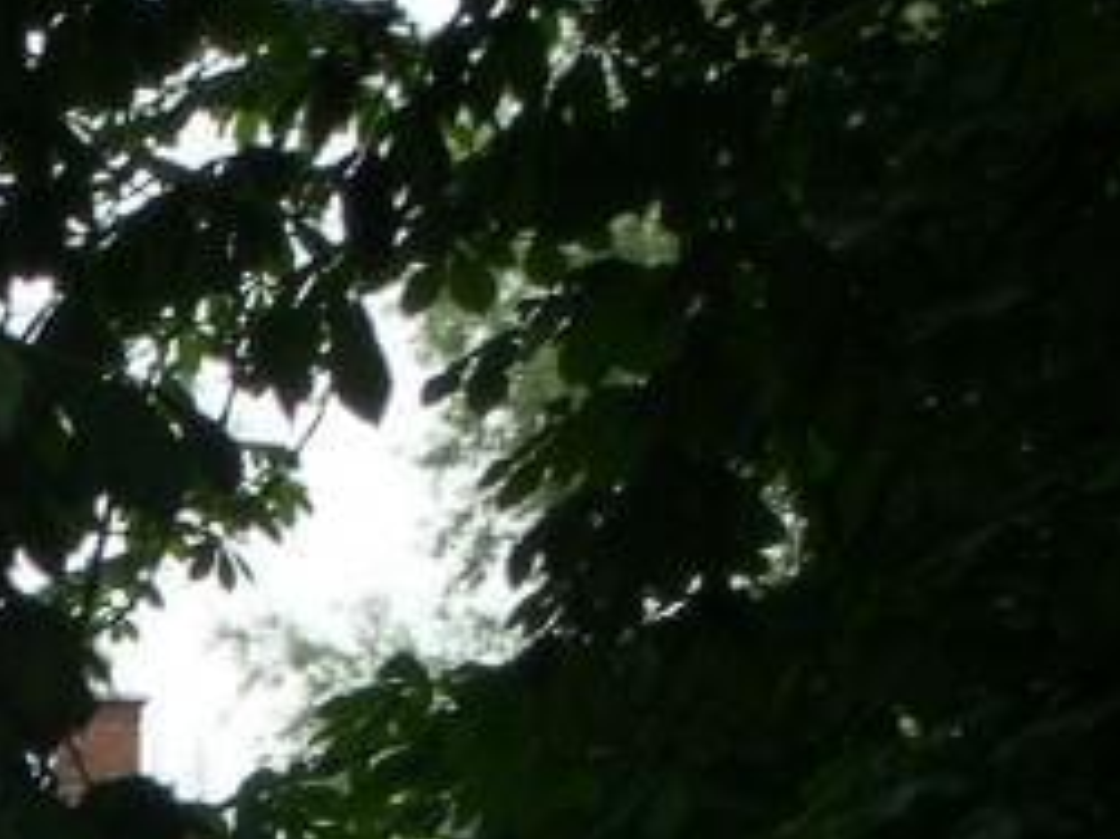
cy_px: 1129
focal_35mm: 466
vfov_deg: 3.2
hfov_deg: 4.2
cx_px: -1120
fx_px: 15070
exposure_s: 1/184
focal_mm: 24
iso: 100
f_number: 4.9
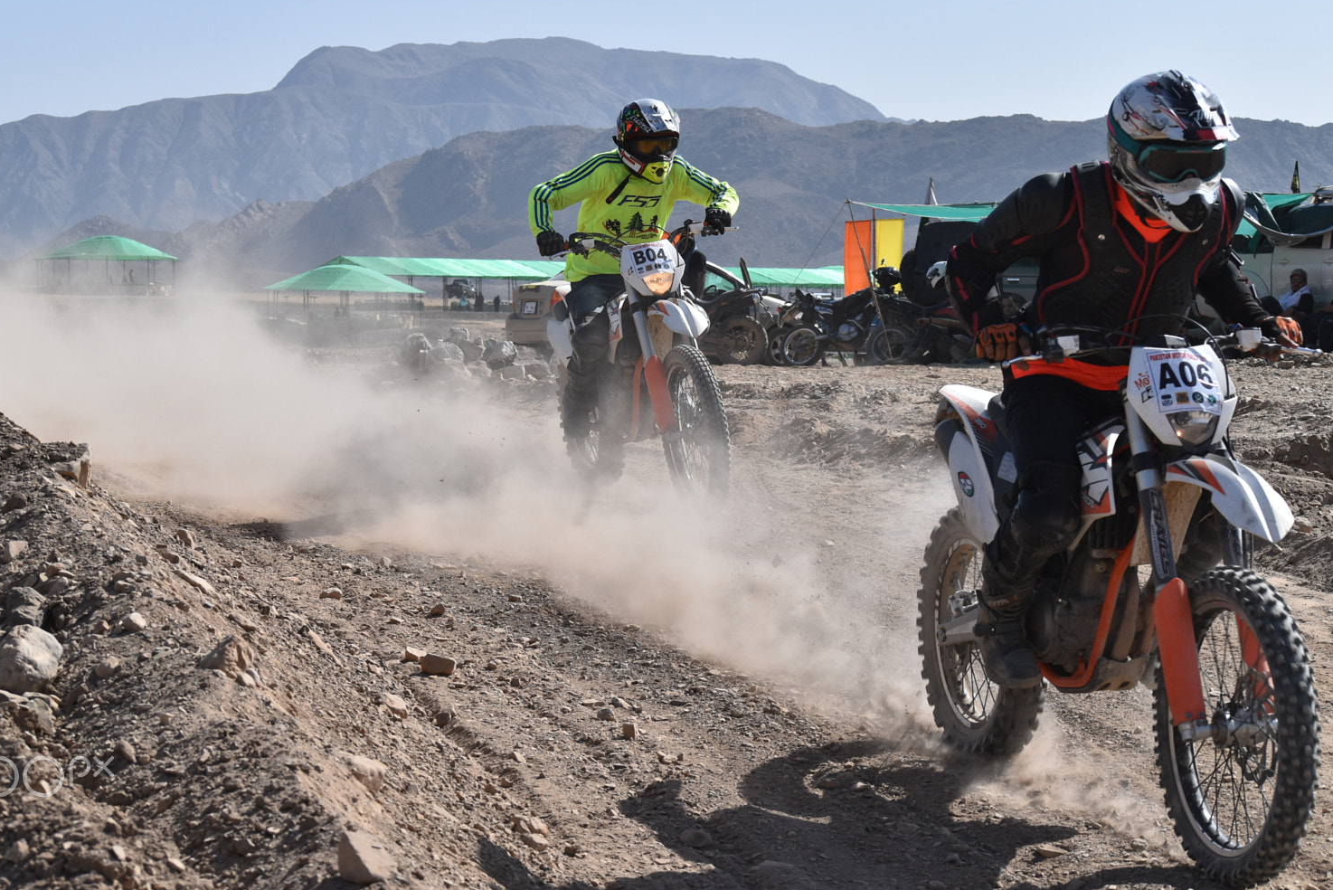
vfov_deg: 15.3
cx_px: 613
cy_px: 412
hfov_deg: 22.7
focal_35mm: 90
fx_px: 3317
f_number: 7.1
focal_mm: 55
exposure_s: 1/1600
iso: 400
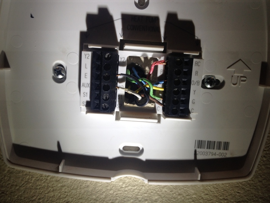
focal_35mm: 35
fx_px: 273
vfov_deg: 40.7
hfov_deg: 52.6
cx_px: 135
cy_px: 102
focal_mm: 4.28
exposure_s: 1/162
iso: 50
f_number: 2.4
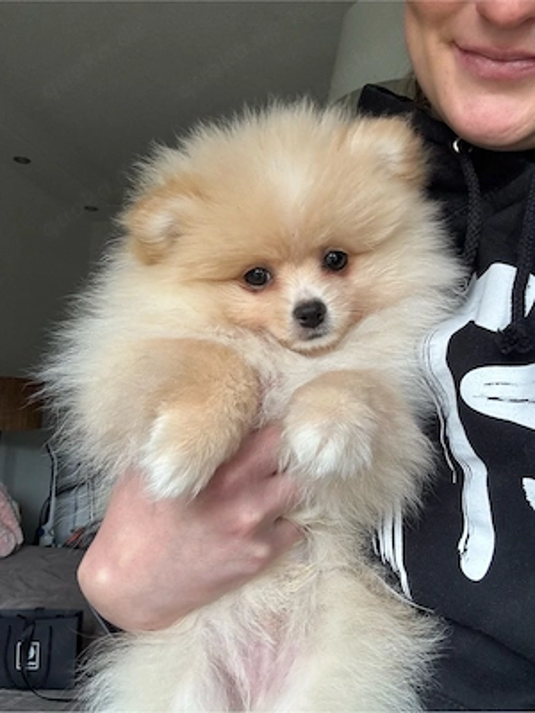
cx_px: 268
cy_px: 356
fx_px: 618
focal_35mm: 30
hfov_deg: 46.8
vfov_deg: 60.0
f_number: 1.9
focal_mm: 2.69
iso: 80
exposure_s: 1/60
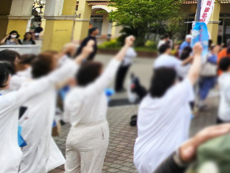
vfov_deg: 30.6
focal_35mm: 42
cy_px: -19
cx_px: 360
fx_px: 279
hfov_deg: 27.2
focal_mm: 2.2
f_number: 2.2
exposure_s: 1/1036
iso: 50
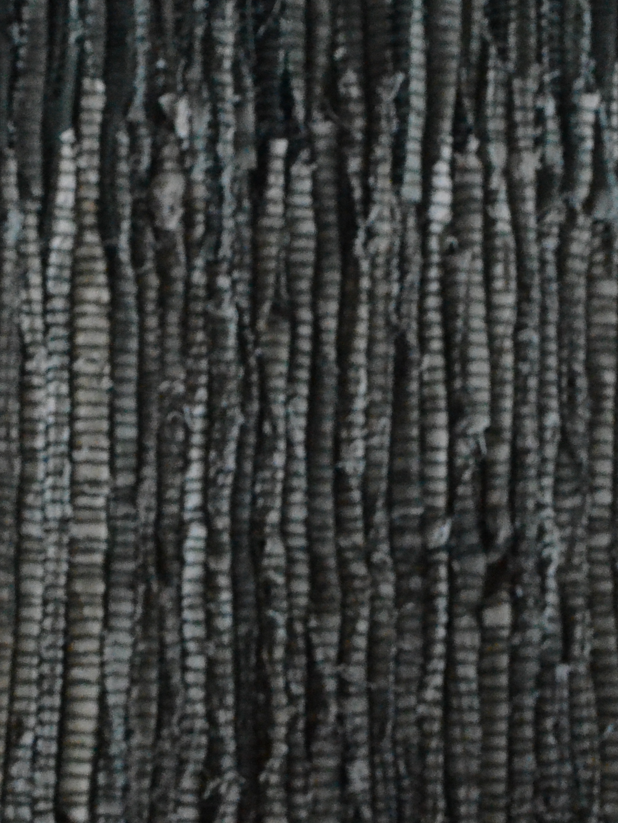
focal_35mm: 103
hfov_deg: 14.2
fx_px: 2451
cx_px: 38
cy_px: 546
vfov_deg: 19.0
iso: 6400
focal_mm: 26
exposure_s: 1/250
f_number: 8
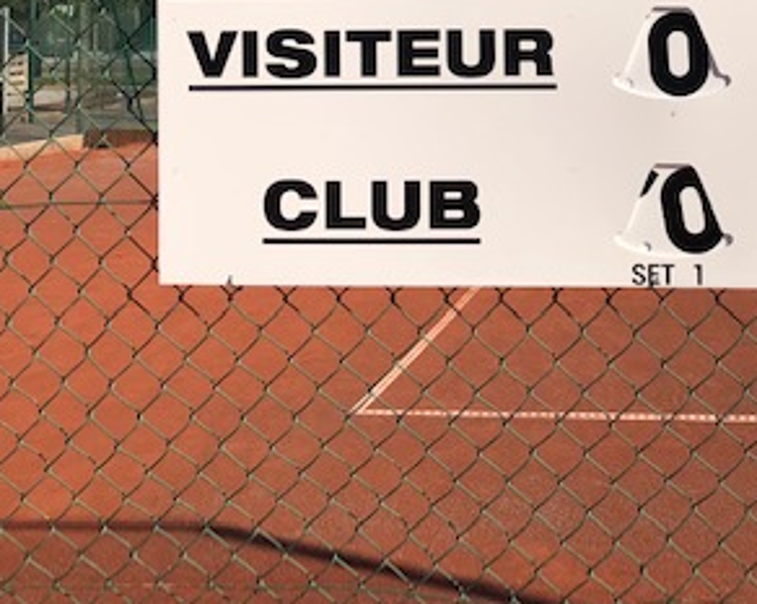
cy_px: -3
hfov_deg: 30.4
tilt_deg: -1.5
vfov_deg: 24.2
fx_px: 1343
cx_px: 646
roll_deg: -0.6
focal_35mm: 60
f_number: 1.8
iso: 20
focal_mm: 3.99
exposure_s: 1/2667
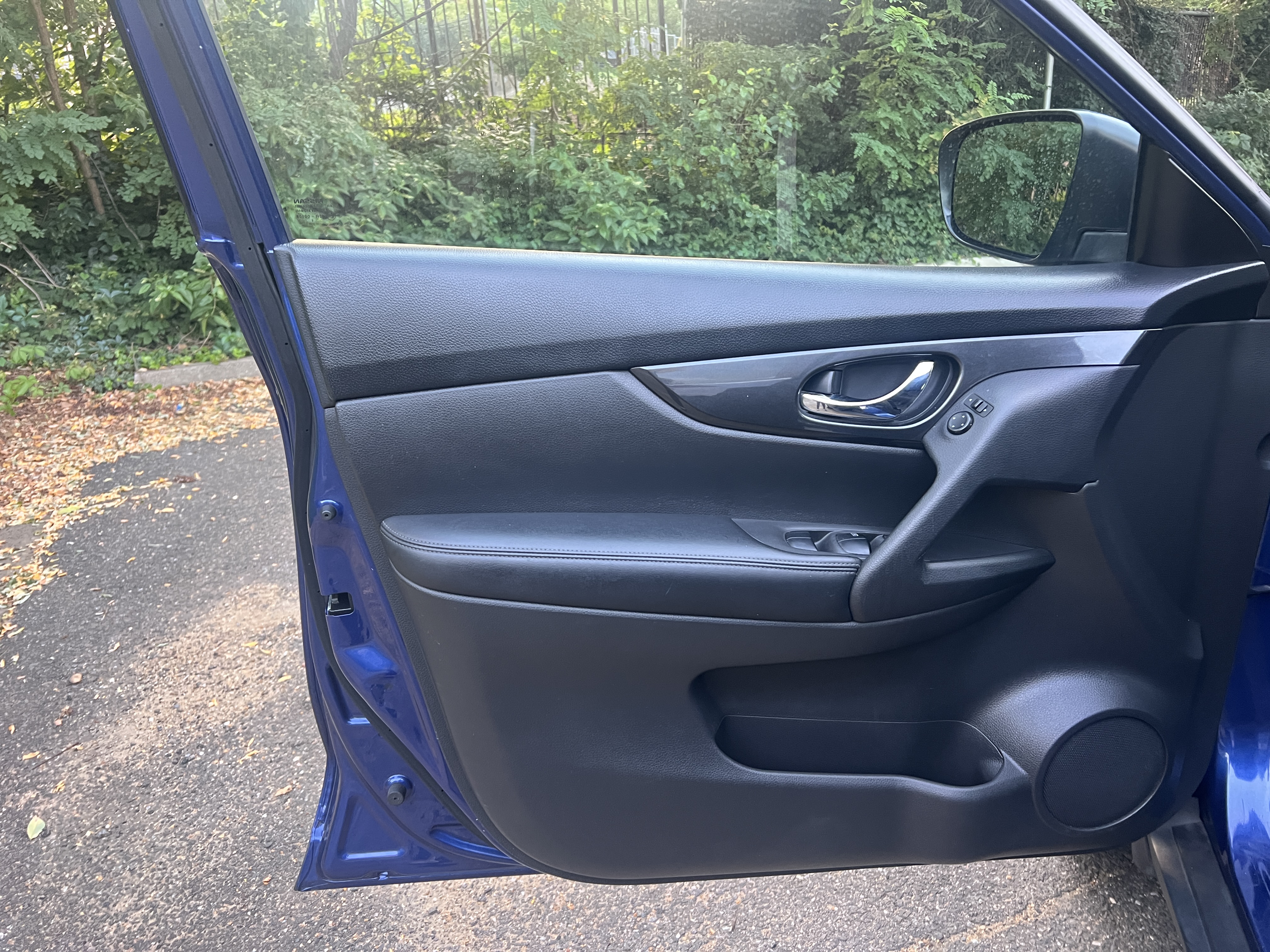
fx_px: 954
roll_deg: +5.8
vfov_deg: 53.1
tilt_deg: -17.7
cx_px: 635
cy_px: 476
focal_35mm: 26
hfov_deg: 67.3
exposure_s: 1/60
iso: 320
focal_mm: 5.7
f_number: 1.5
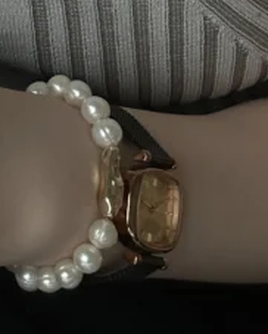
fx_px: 1020
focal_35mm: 103
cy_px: -29
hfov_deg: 14.6
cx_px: -40
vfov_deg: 18.0
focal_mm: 2.69
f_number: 1.9
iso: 80
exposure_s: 1/60
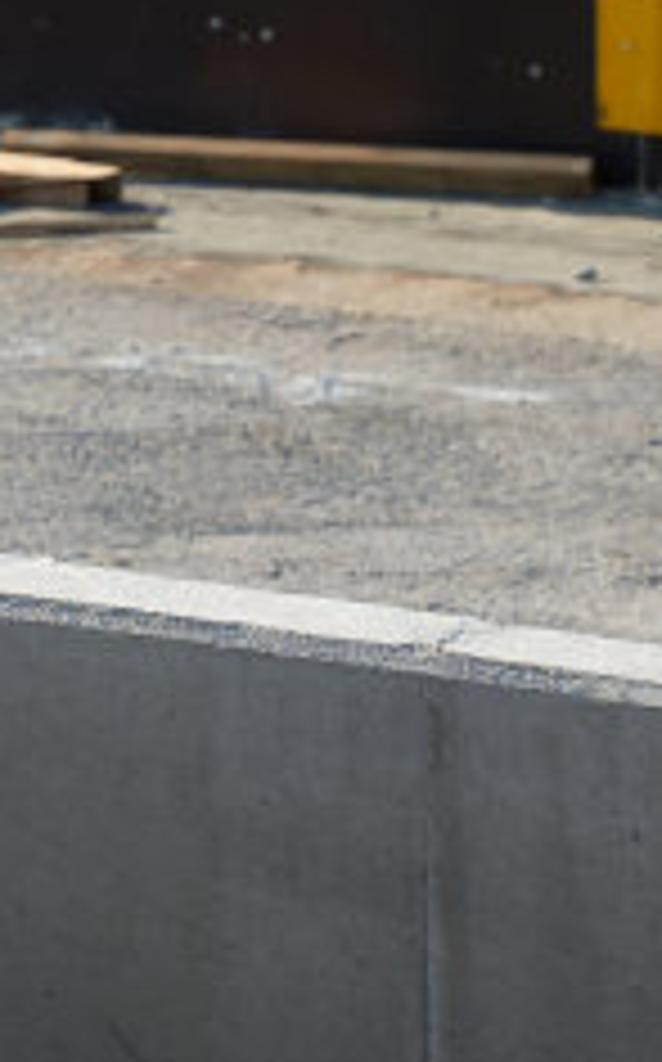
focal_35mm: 370
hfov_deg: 3.5
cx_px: 104
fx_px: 10707
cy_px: 133
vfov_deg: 5.7
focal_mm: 107
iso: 100
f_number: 8
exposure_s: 1/160
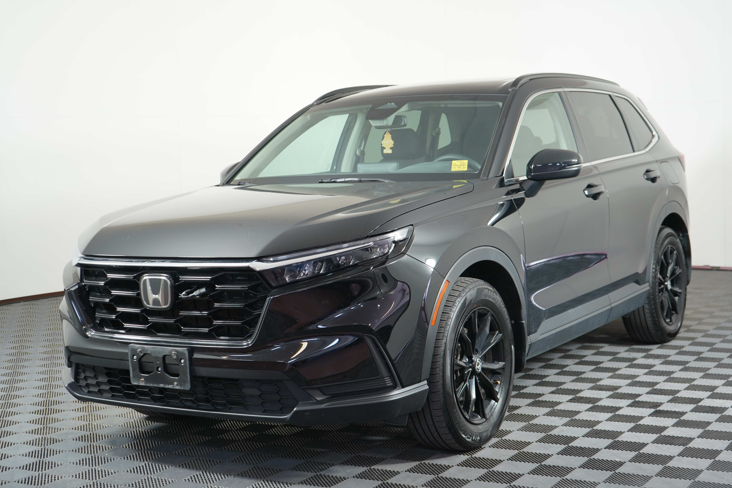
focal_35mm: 53
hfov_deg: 37.5
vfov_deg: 25.5
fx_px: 1078
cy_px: 244
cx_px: 366
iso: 500
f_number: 5
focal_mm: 53
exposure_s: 1/60
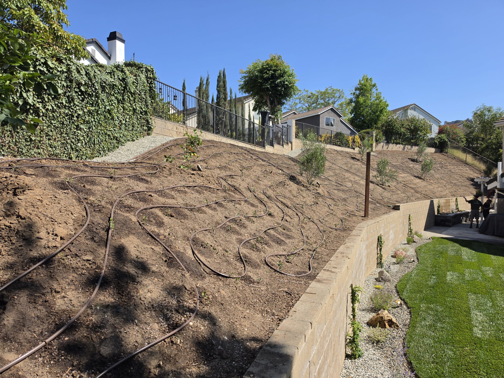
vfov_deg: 58.9
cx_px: 252
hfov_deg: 73.9
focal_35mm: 23
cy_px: 189
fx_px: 335
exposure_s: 1/5775
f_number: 1.4
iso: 64
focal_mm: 6.5
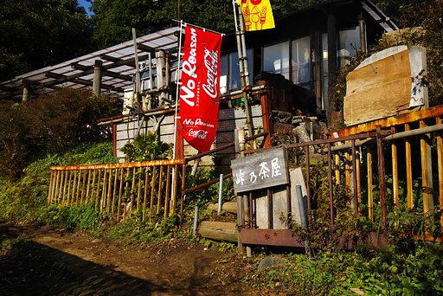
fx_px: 425
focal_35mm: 34
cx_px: 222
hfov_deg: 55.1
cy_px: 148
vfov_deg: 38.4
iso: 200
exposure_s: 1/1000
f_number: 5.6
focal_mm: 23
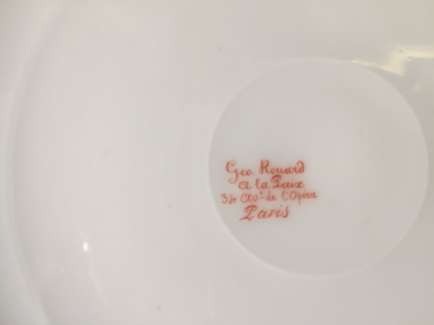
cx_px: 217
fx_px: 364
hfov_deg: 61.7
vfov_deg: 48.2
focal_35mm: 29
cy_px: 162
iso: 64
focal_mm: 4.15
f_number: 2.2
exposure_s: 1/30
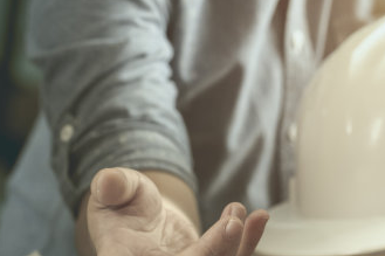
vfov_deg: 8.6
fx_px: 1710
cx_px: 326
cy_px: 168
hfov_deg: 12.8
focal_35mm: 160
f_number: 8
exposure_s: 1/125
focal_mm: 86
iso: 200
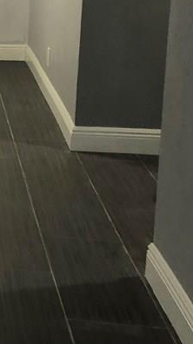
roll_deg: -0.4
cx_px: -196
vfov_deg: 25.3
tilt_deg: -9.3
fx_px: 747
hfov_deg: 12.8
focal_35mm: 82
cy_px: 48
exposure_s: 1/15
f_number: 1.8
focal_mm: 3.99
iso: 50
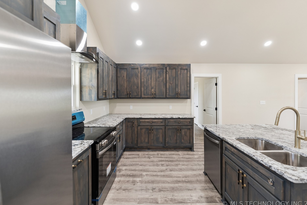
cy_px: 99
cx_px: 157
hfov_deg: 100.4
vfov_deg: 77.3
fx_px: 128
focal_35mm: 15
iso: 400
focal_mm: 14
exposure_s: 1/160
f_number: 2.8
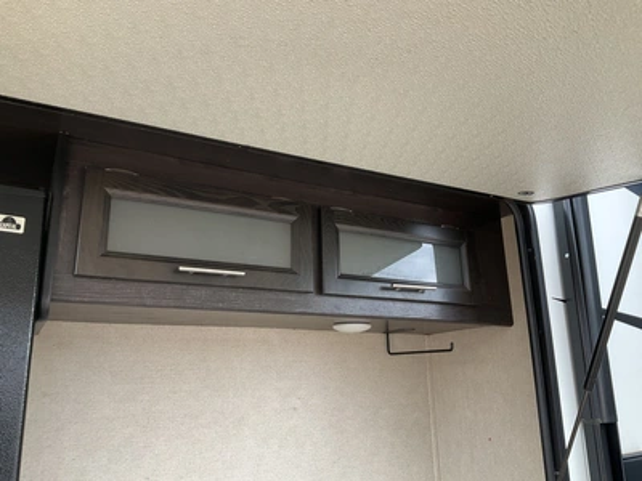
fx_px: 538
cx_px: 321
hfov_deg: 61.7
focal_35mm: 29
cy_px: 240
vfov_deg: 48.2
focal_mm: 3
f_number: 1.8
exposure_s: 1/122
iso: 40
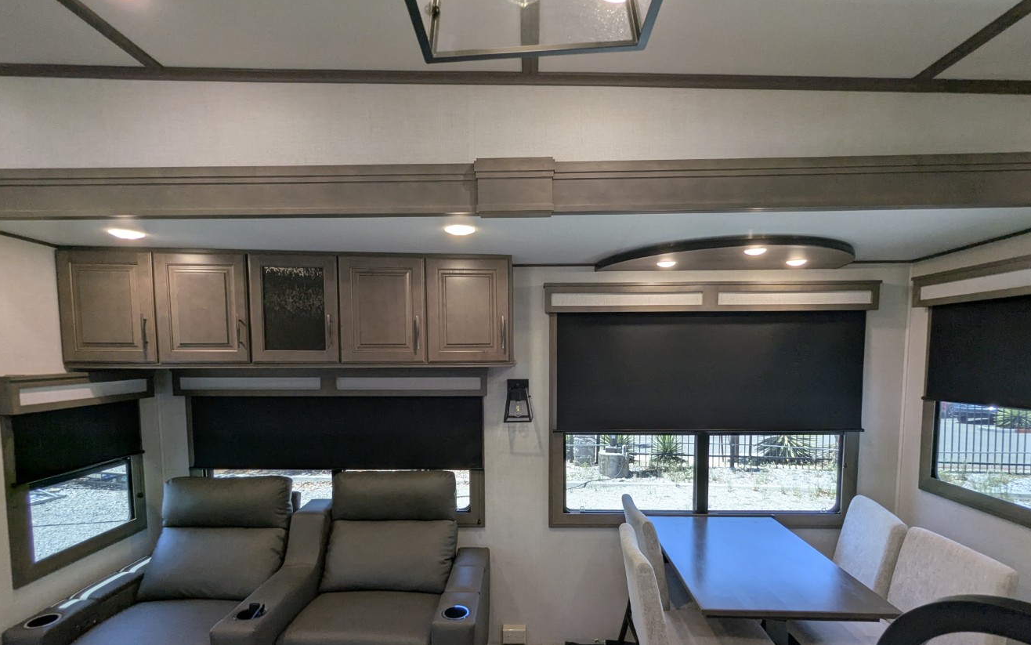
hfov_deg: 91.1
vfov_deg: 64.4
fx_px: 506
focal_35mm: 18
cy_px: 390
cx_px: 517
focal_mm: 2.35
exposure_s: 1/145
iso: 83
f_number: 2.2
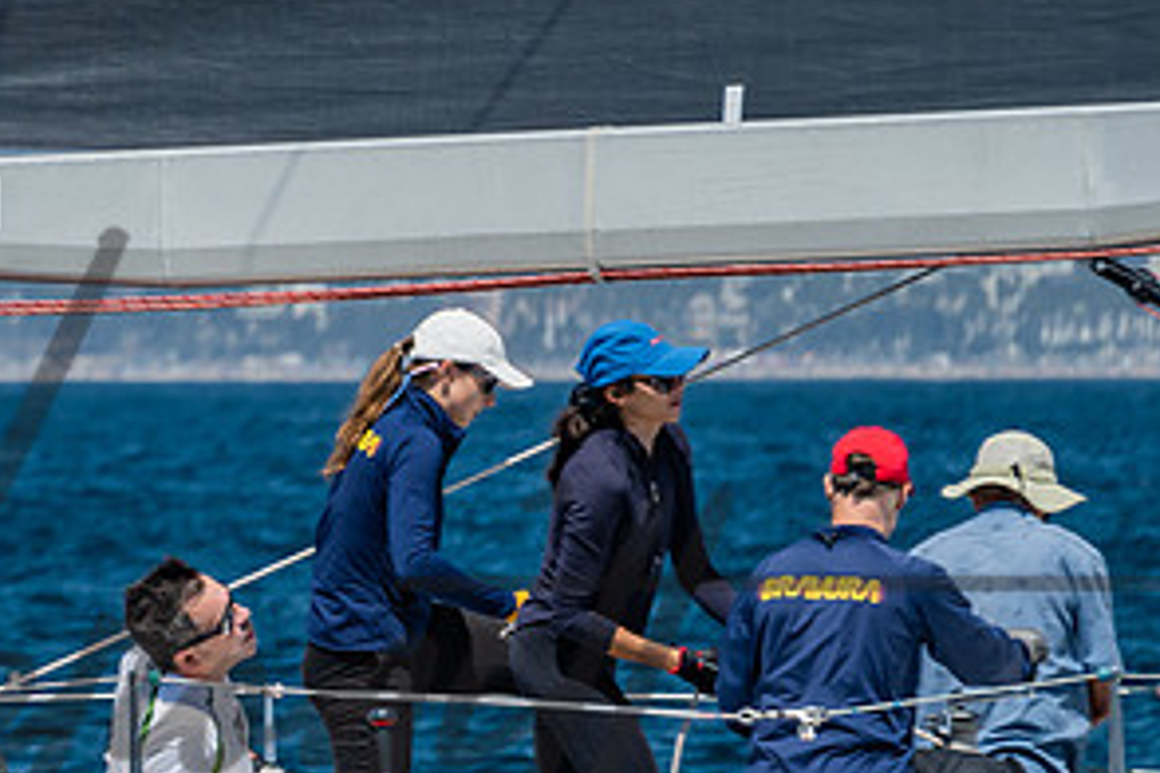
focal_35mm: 698
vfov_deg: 2.0
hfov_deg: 3.0
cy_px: 642
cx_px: -64
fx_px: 22489
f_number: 6.3
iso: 160
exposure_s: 1/400
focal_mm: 200
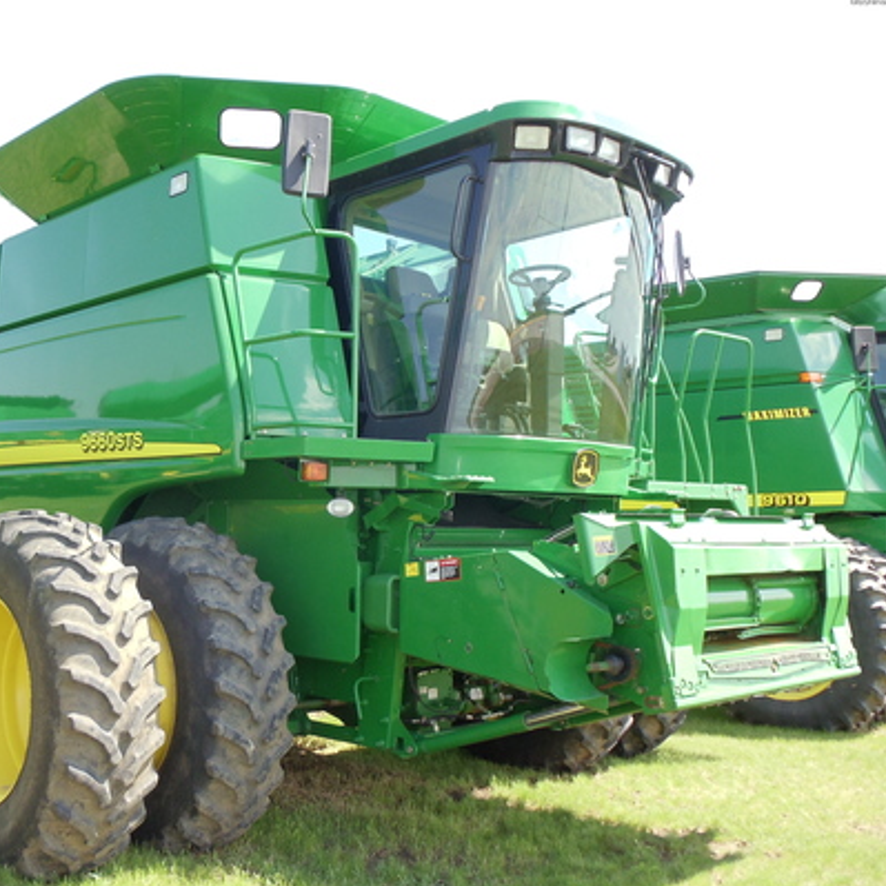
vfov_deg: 32.2
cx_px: 329
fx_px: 1535
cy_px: 444
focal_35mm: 53
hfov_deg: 32.0
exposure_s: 1/160
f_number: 3.5
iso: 100
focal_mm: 6
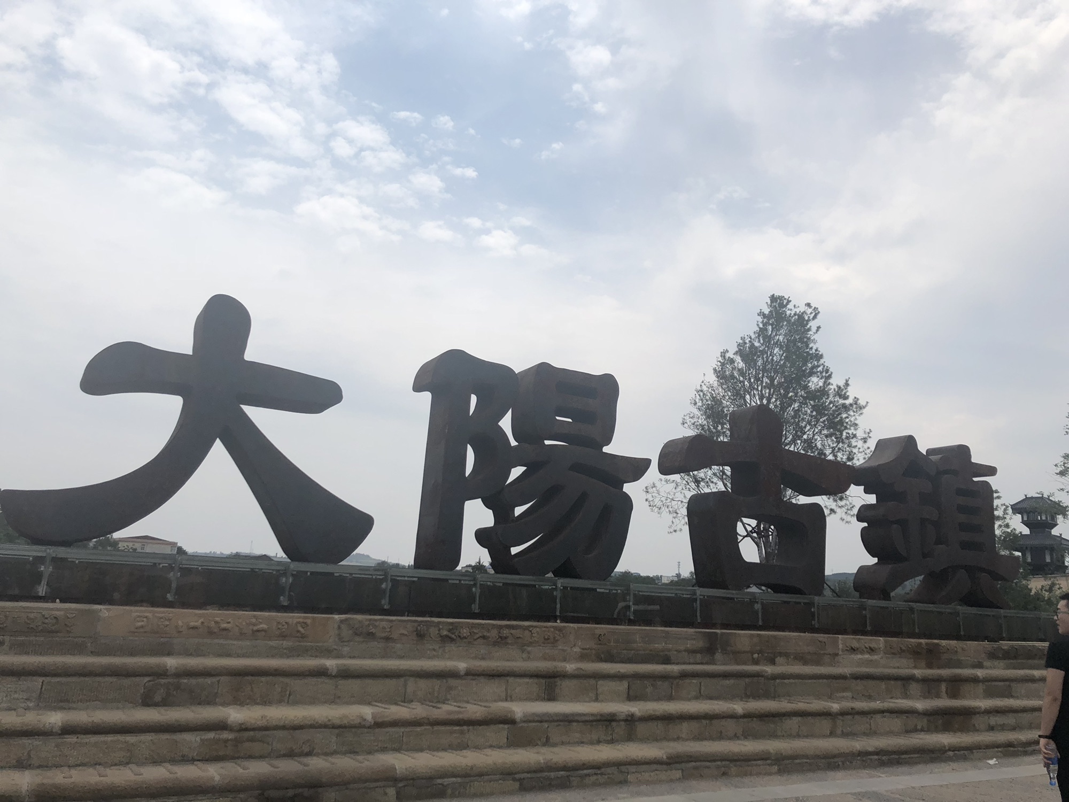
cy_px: 401
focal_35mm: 28
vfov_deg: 49.7
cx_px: 534
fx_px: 865
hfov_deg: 63.4
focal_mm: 4
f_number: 1.8
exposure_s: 1/5348
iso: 25
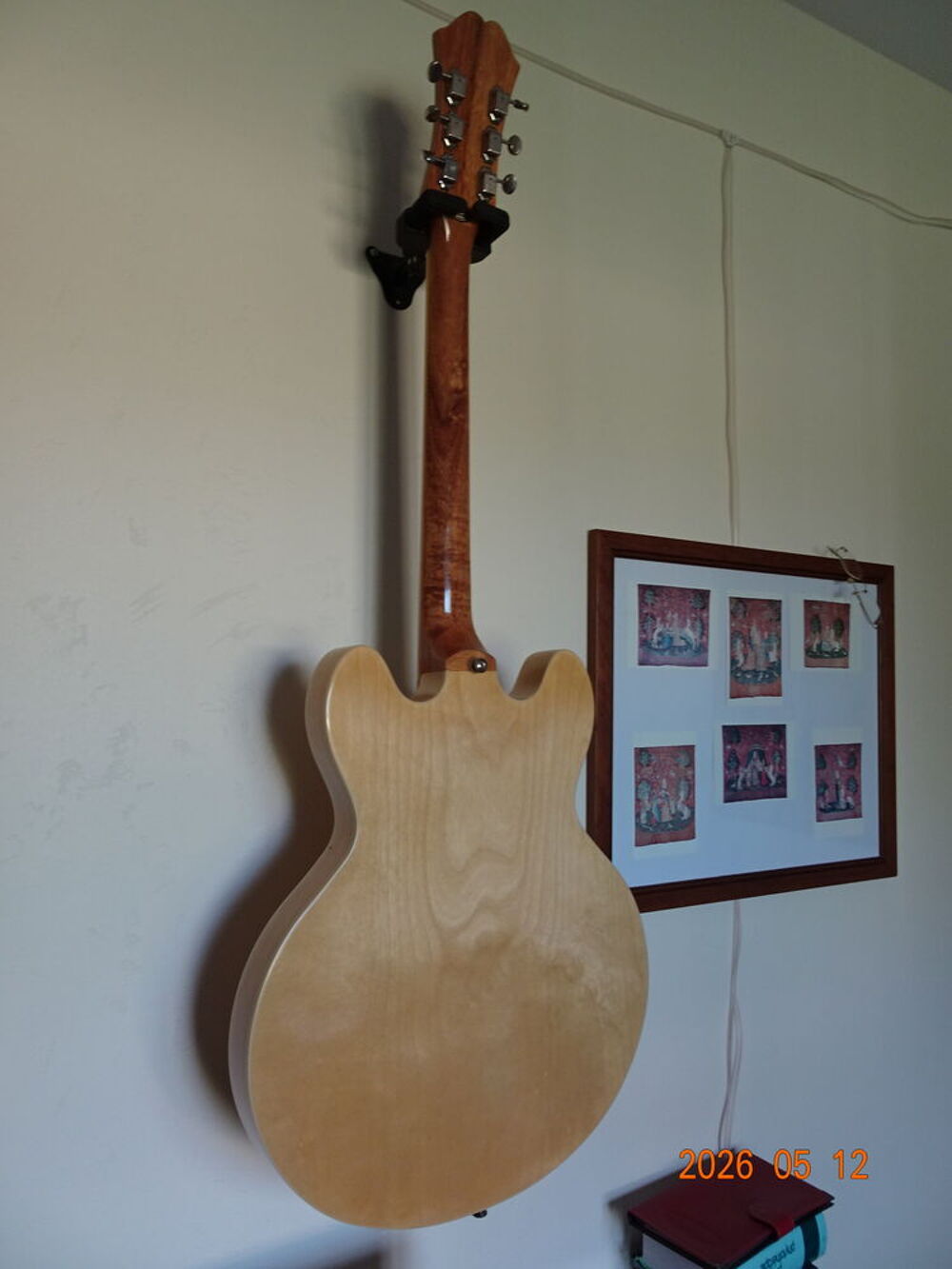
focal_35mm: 24
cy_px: 634
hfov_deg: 56.8
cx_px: 476
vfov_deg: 71.6
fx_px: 880
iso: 125
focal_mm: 4.1
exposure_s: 1/30
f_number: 3.5
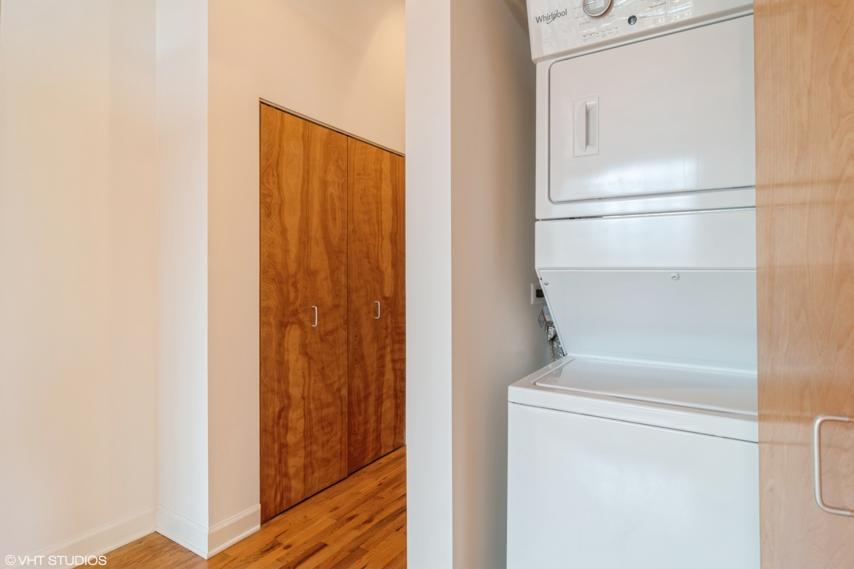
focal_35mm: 18
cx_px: 427
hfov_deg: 90.0
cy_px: 284
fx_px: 427
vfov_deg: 67.4
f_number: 8
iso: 200
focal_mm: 12
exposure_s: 1/4
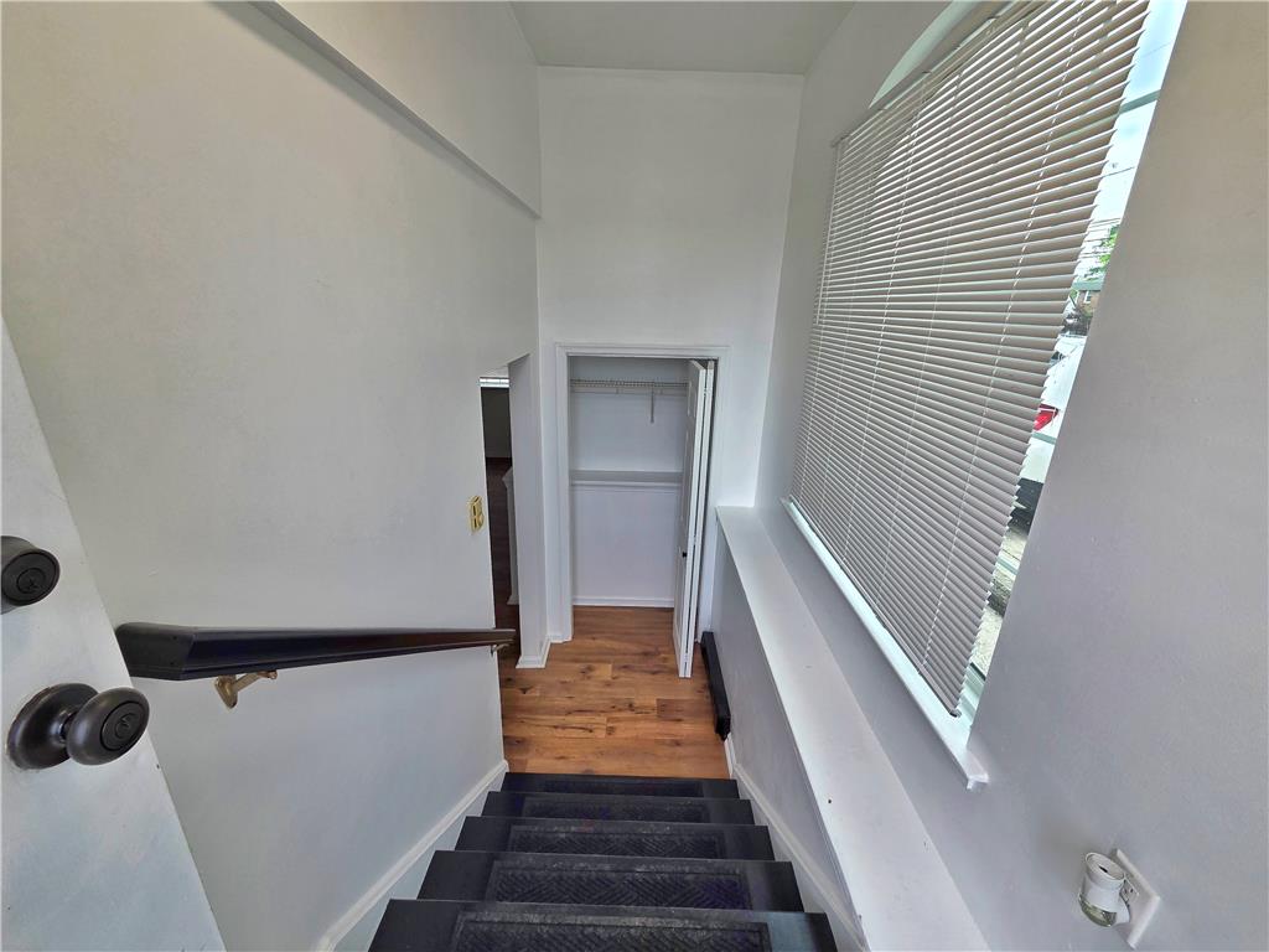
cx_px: 634
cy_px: 476
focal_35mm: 13
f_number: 2.2
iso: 80
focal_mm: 2.2
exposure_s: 1/120
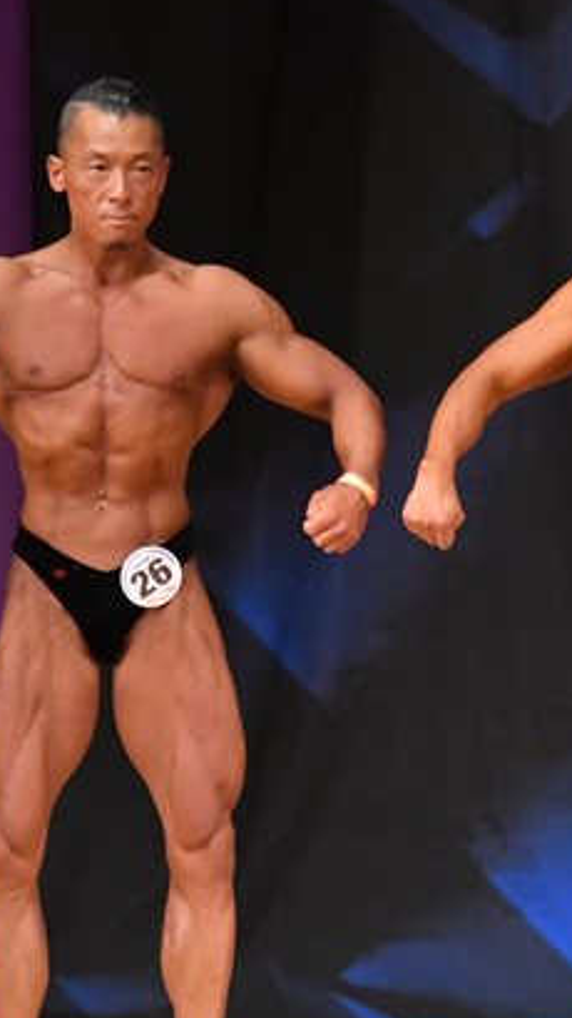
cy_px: 575
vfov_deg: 4.0
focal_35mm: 536
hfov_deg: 2.3
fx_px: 14456
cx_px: 536
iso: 6400
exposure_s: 1/400
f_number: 5.6
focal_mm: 180
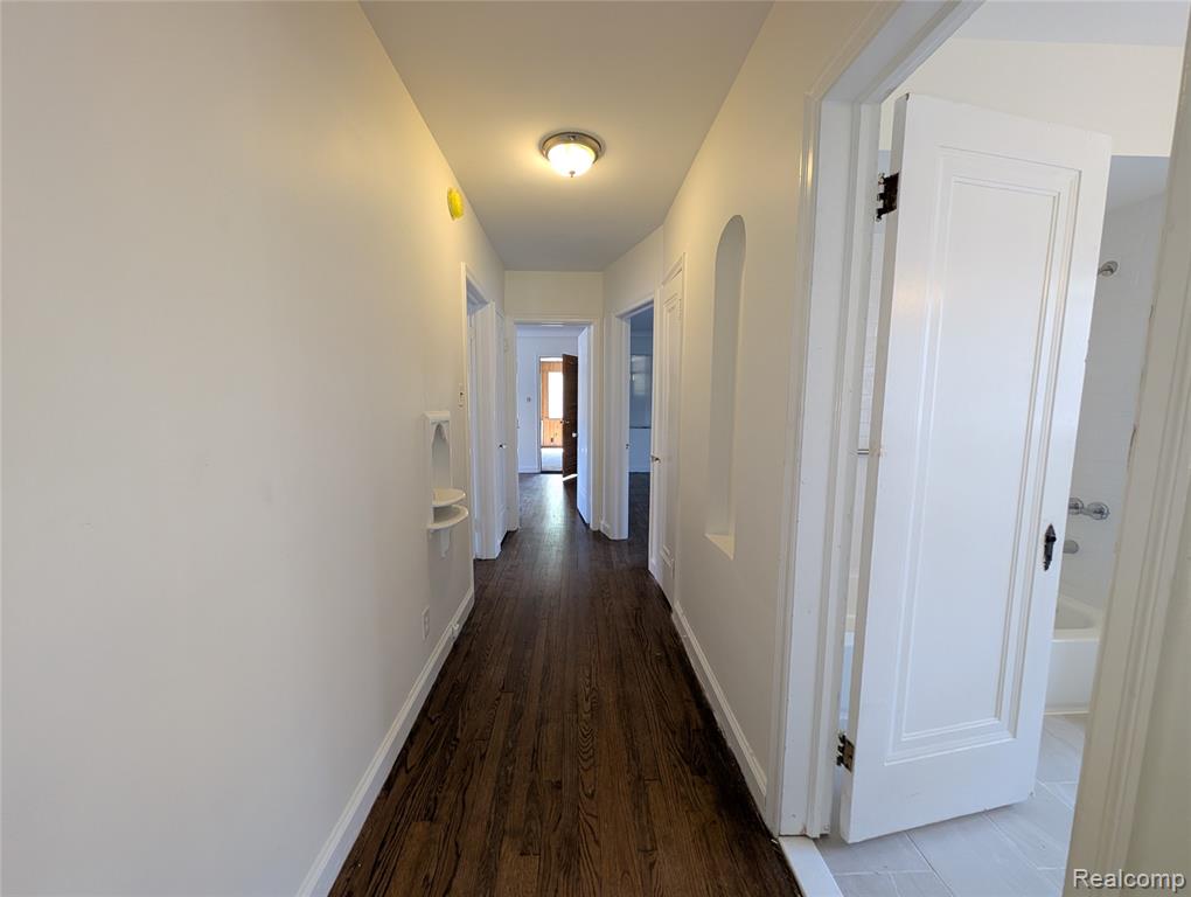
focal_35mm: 12
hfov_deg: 110.5
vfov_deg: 94.6
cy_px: 448
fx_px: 413
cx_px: 596
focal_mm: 2.23
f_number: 1.95
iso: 203
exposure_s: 1/60
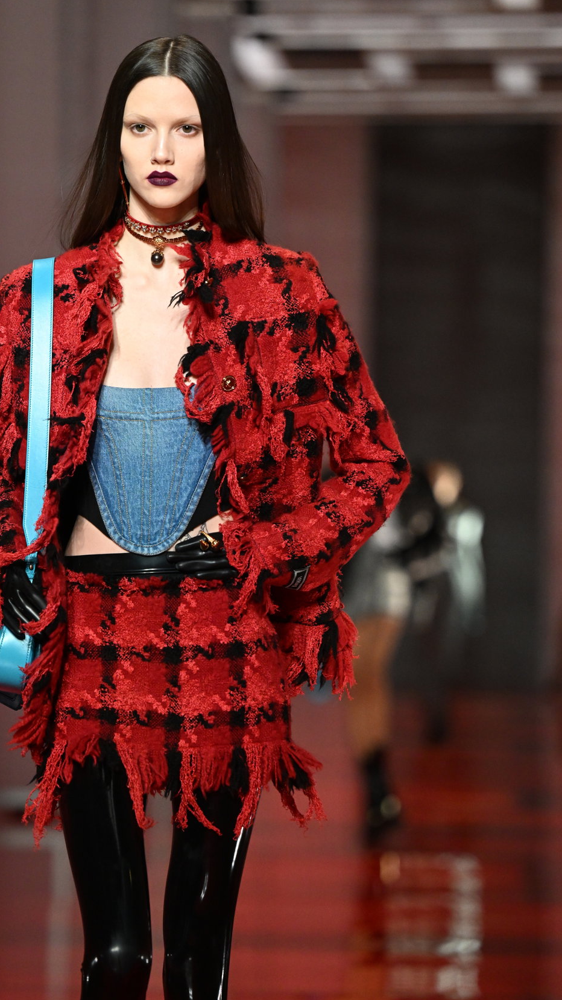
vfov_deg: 11.8
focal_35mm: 182
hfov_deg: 6.7
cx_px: 213
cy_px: 517
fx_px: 4824
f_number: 3.5
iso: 4000
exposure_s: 1/800
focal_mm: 160
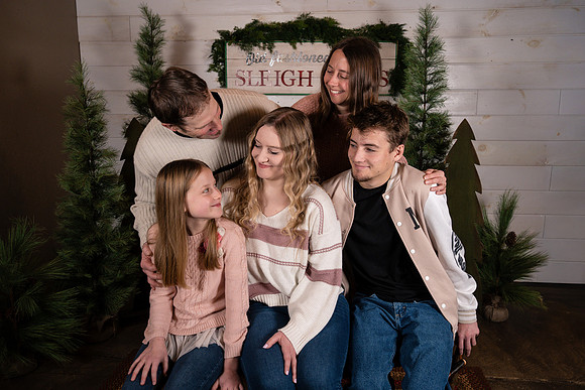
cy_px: 195
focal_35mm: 30
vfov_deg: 43.6
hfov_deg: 61.9
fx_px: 488
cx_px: 292
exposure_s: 1/250
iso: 400
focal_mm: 30
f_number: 5.6
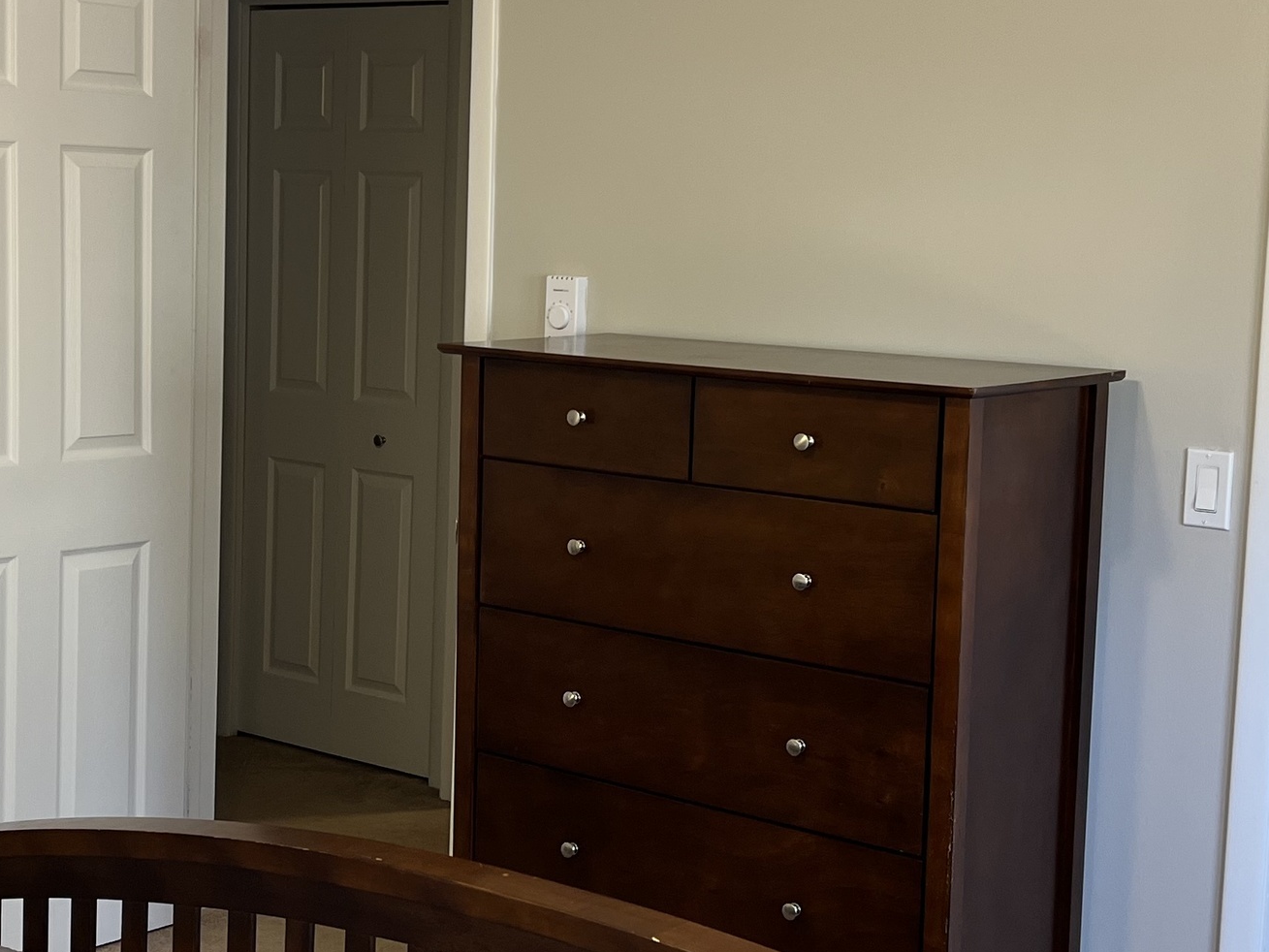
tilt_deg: -7.7
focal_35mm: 61
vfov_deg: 24.0
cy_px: 469
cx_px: 509
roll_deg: -2.0
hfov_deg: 31.6
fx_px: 2236
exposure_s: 1/60
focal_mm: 5.1
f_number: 1.6
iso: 64
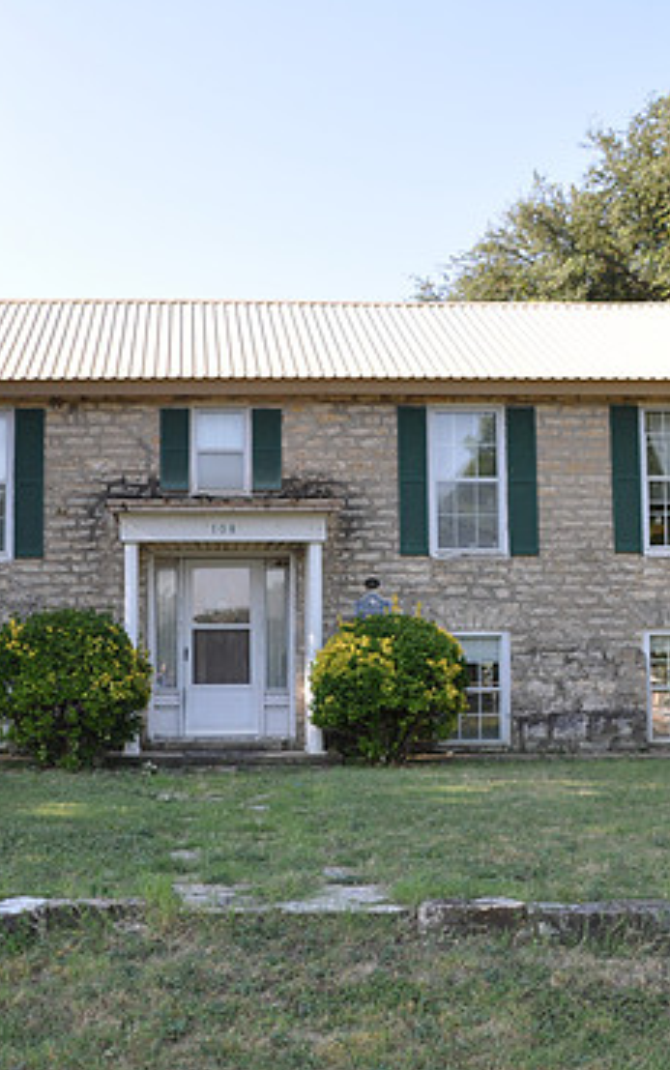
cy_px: 529
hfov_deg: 26.7
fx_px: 1401
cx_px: 218
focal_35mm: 48
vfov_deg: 41.8
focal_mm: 20
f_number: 6.3
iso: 200
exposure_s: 1/160
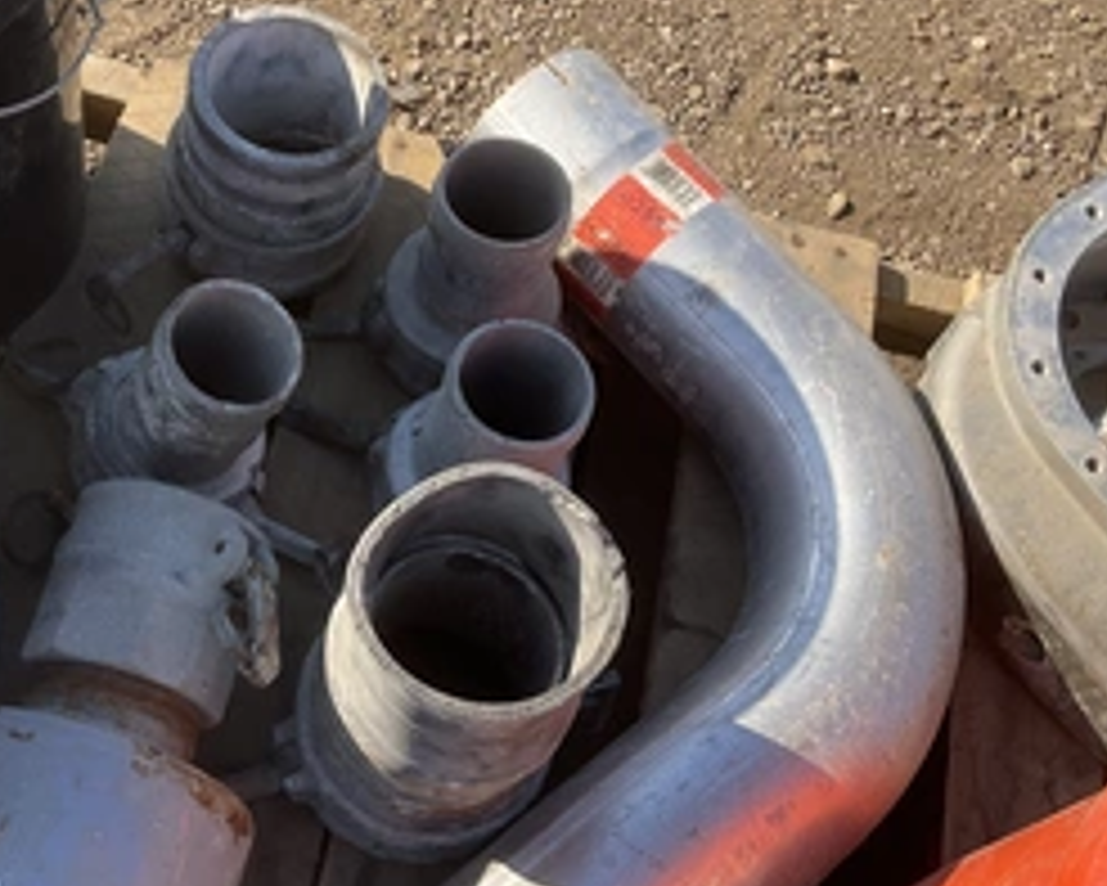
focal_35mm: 46
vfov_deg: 32.8
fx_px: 1508
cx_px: 333
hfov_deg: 39.6
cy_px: 409
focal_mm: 3
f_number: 1.8
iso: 25
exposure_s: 1/869
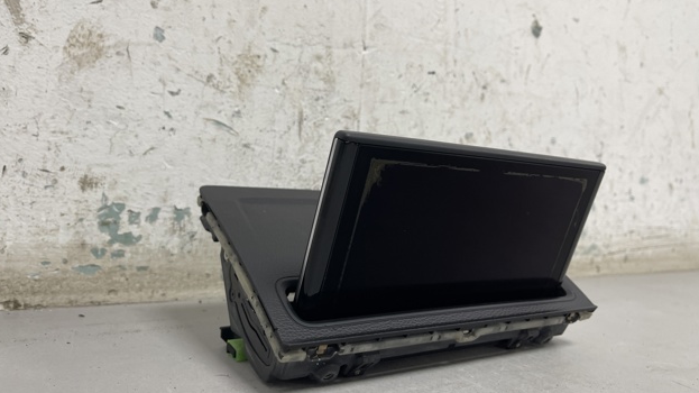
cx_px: 348
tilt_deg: -1.1
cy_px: 190
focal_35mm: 28
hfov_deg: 67.9
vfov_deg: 41.5
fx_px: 519
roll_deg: -4.0
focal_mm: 5.1
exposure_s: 1/100
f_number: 1.6
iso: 100
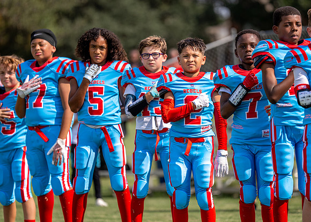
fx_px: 1839
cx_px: 177
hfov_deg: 9.7
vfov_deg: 6.9
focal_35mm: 208
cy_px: 109
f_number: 2.8
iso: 100
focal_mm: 178
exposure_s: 1/2000
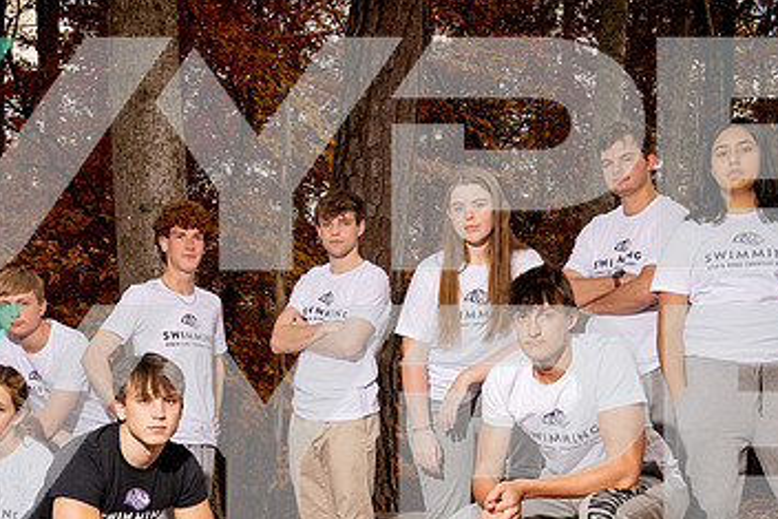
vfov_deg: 22.0
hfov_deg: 32.9
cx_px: 356
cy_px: 423
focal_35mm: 61
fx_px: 1319
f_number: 8
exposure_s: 1/250
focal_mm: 37
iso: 125
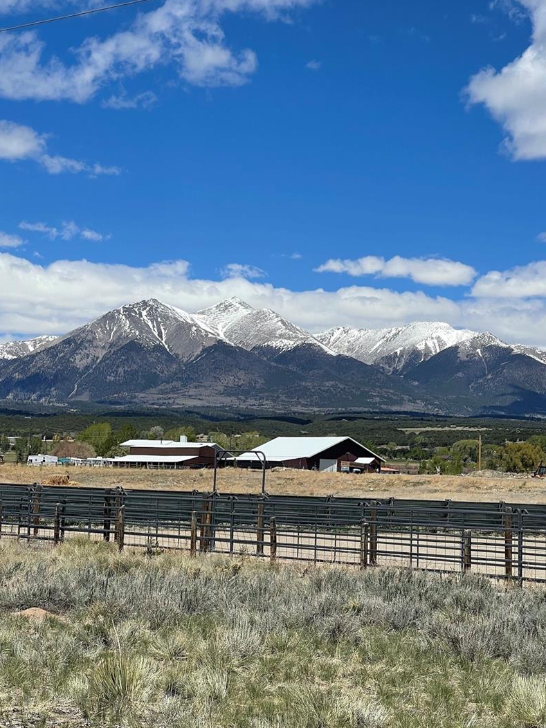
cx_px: 249
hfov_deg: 20.2
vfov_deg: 26.7
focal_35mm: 73
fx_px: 1535
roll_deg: -1.7
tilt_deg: +4.0
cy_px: 357
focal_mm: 7.5
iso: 20
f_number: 2.2
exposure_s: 1/2320
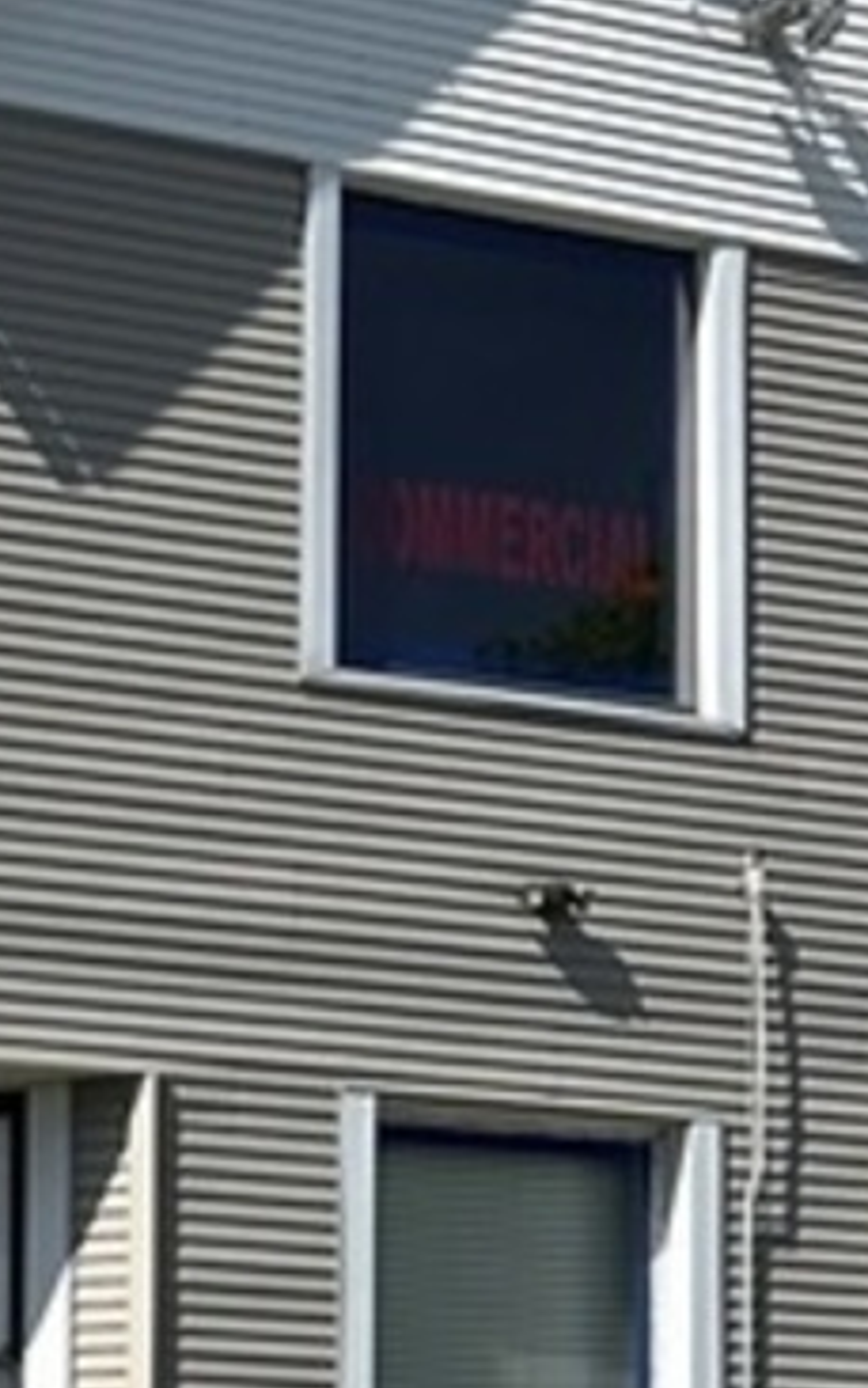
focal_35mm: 100
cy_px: 1798
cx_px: -1329
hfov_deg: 10.8
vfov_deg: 19.2
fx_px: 3782
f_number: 1.78
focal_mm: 6.86
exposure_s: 1/5000
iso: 80
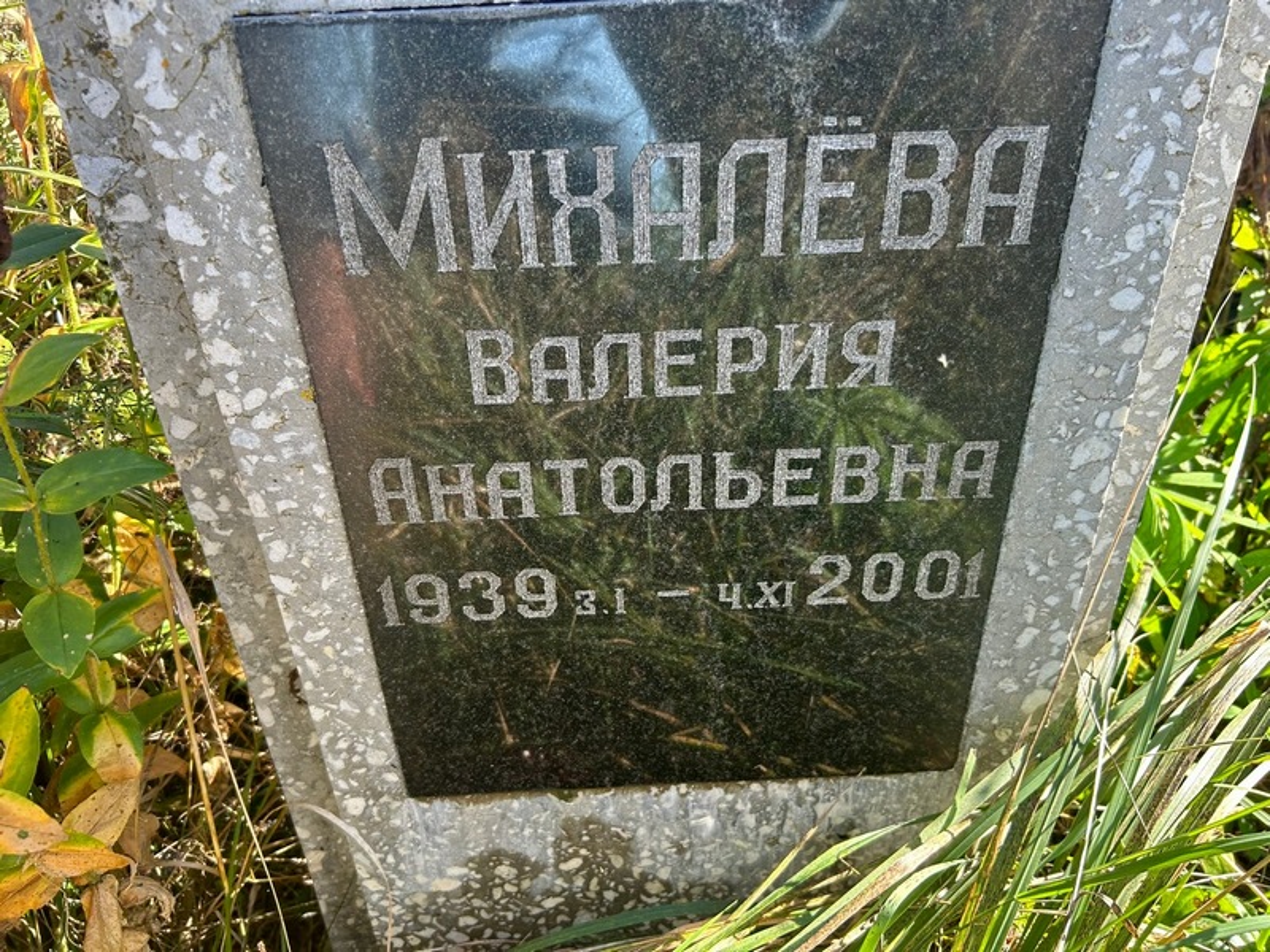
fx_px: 954
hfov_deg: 67.3
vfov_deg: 53.1
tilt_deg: -29.5
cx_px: 635
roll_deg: +2.2
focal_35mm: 26
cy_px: 476
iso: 50
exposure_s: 1/361
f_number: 1.5
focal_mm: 5.7
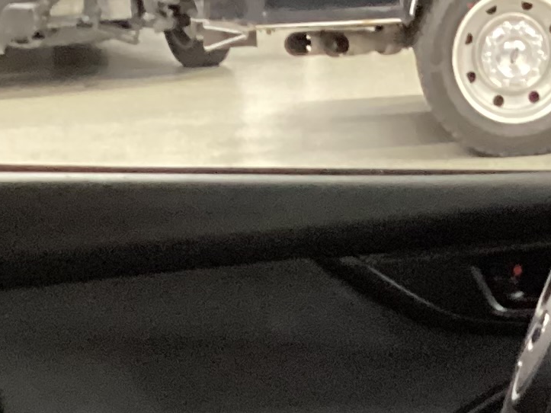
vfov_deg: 9.9
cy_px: 799
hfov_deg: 14.1
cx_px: 405
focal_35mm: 140
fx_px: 2228
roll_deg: +3.2
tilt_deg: -25.9
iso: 640
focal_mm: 3.3
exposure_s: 1/17
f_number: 2.4
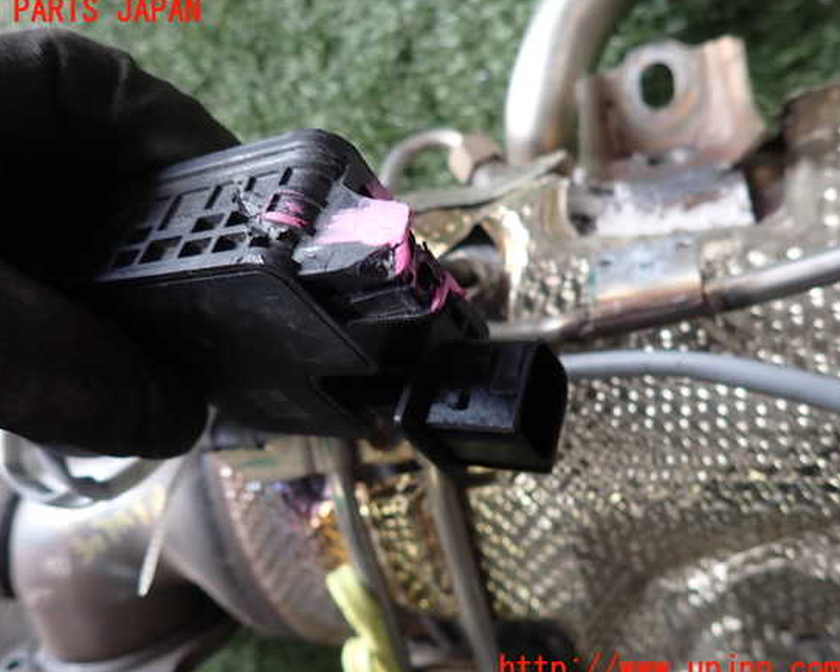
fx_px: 671
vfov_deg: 53.2
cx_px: 384
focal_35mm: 27
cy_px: 341
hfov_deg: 63.9
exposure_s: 1/60
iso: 100
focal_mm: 4.5
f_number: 2
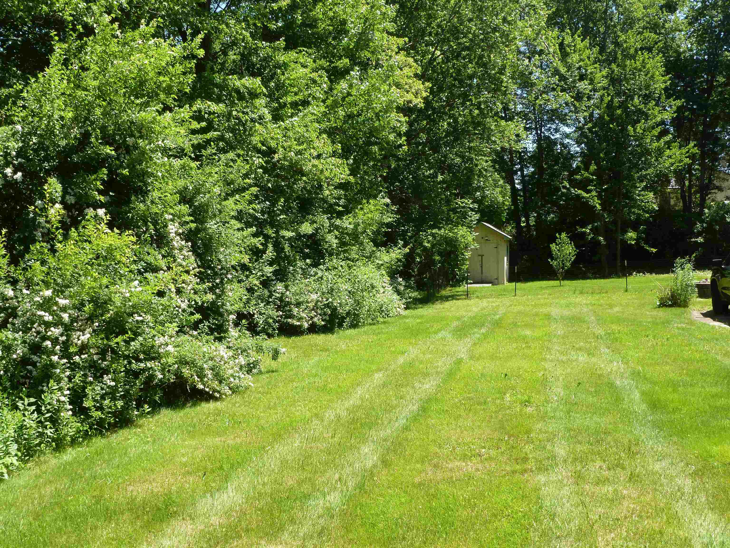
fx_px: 759
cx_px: 365
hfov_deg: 51.4
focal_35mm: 36
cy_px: 274
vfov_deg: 39.7
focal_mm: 6.4
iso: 100
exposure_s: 1/200
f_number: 4
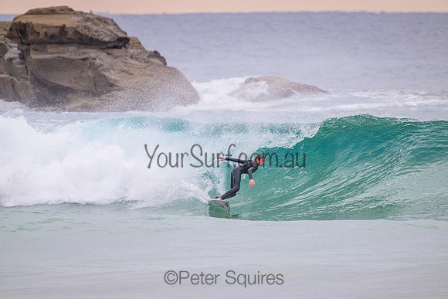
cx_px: 224
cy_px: 150
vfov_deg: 1.7
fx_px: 9957
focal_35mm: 800
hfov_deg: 2.6
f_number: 11
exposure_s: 1/1250
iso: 5000
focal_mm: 800
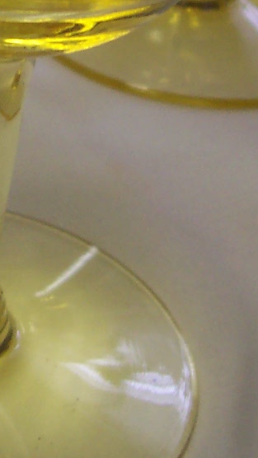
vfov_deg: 17.4
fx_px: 1459
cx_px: -42
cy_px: 0
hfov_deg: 10.0
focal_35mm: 120
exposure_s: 1/60
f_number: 2.8
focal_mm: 5.6
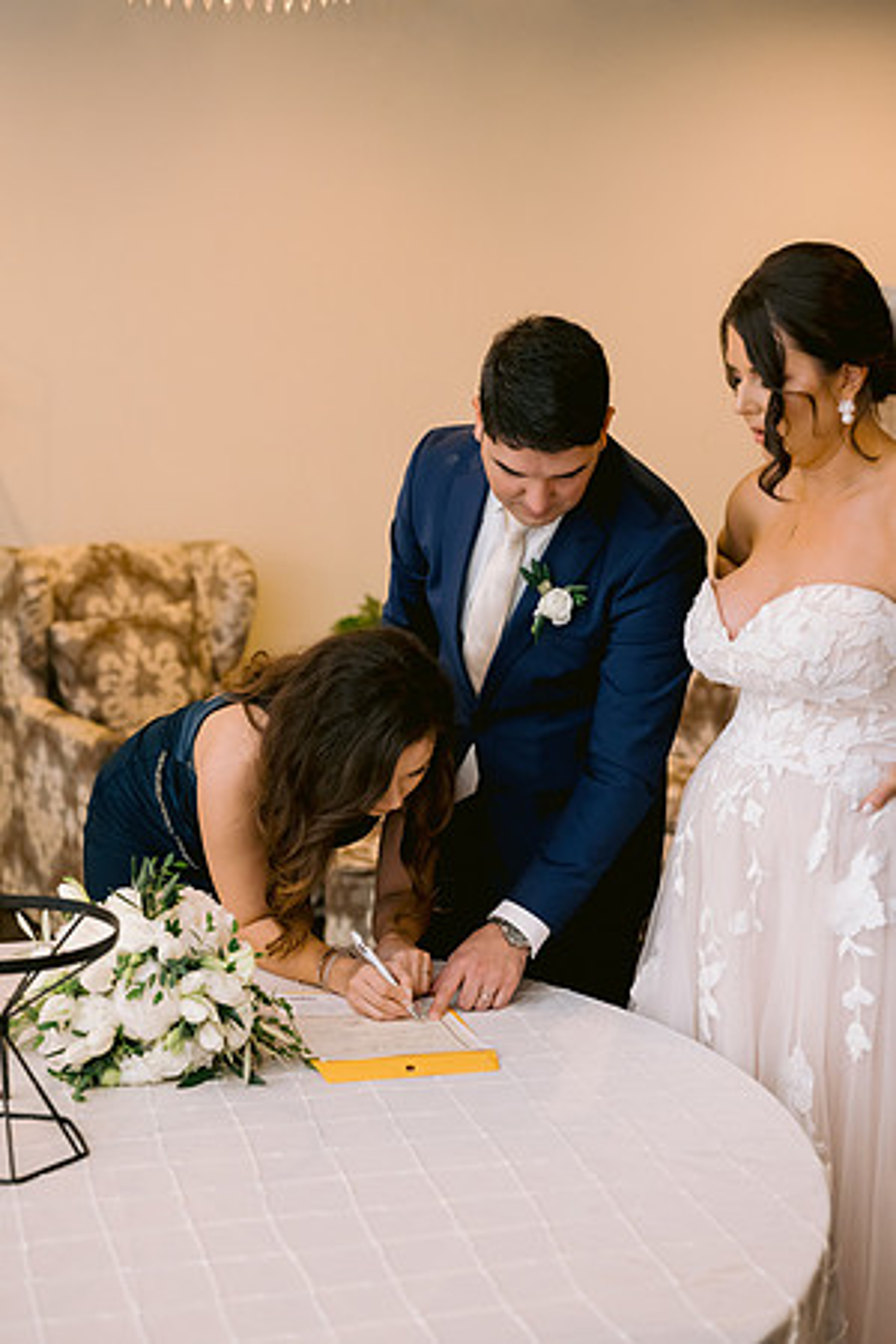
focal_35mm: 50
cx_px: 448
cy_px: 672
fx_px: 1867
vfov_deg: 39.6
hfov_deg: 27.0
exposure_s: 1/160
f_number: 2.8
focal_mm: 50
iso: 1250
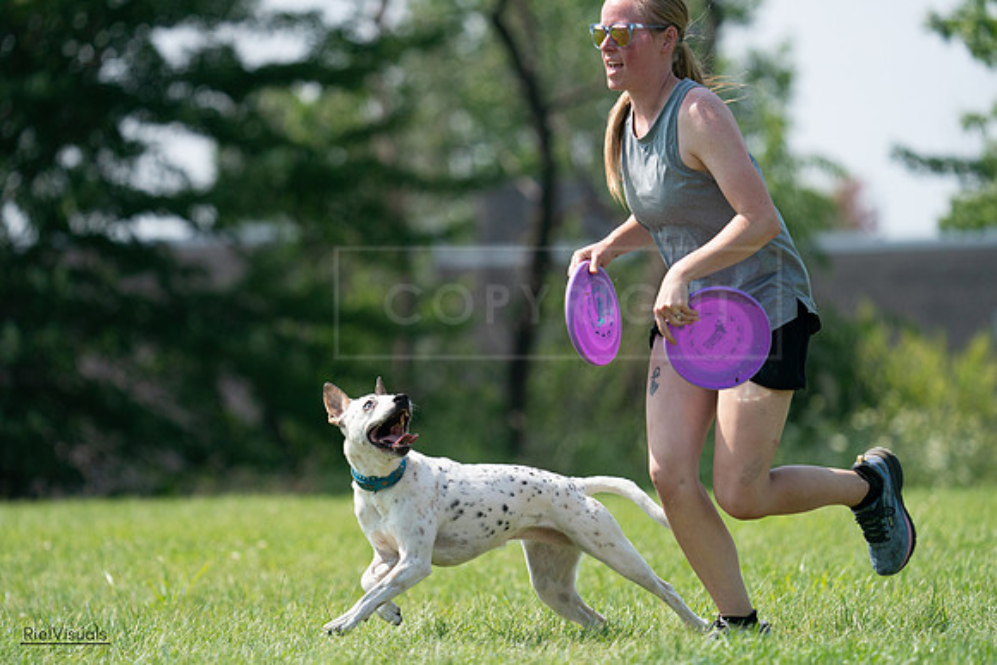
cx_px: 498
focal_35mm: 368
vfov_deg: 3.7
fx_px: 10193
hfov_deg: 5.6
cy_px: 332
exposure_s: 1/4000
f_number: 6.3
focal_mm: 368
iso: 800
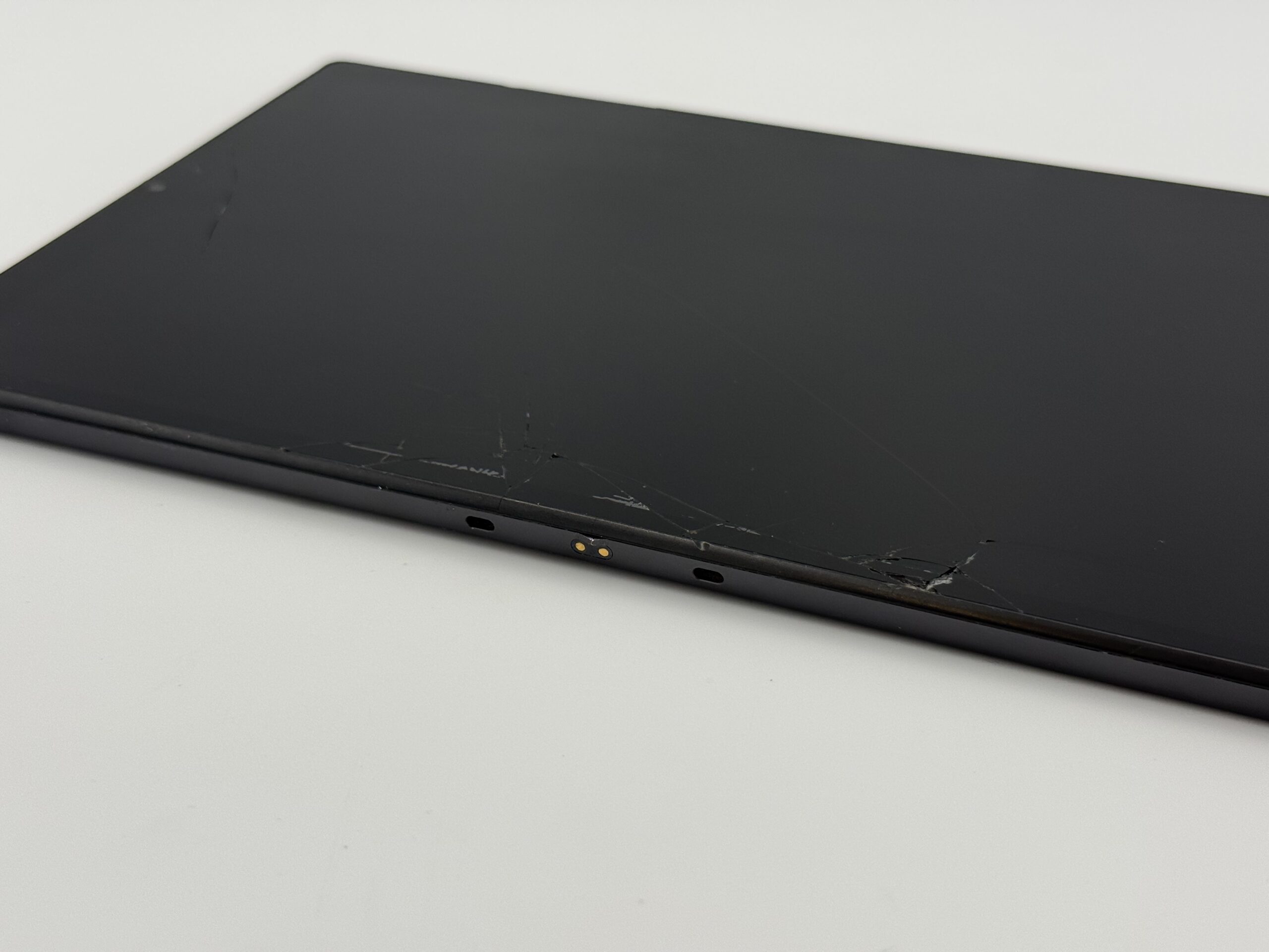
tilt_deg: -30.8
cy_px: 476
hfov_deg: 39.7
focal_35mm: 48
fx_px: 1760
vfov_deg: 30.3
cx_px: 634
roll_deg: +0.1
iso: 80
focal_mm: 6.76
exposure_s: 1/828
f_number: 1.78
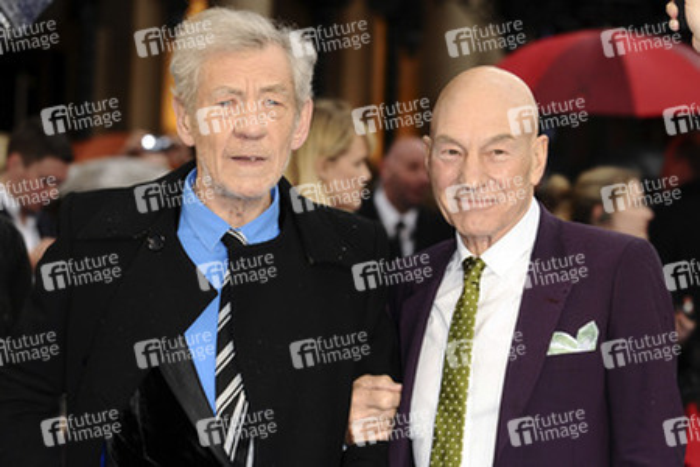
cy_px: 234
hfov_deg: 13.7
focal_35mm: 150
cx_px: 350
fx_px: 2916
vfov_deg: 9.1
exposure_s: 1/160
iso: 320
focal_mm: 100
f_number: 4.5
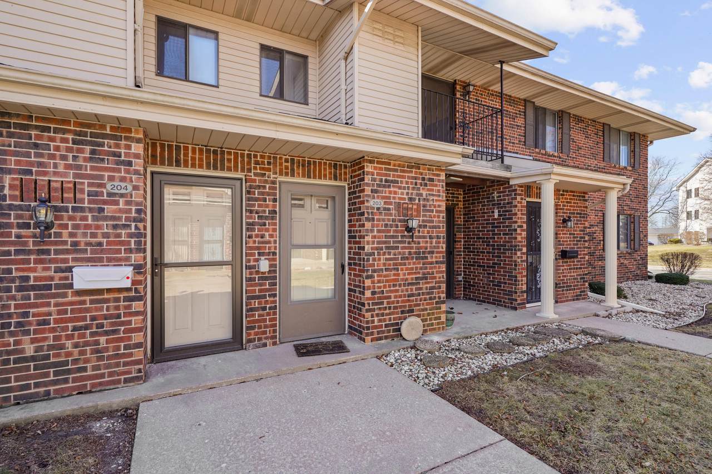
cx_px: 356
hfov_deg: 93.3
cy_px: 237
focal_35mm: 17
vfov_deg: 70.4
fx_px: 336
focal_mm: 17
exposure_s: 1/100
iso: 400
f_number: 5
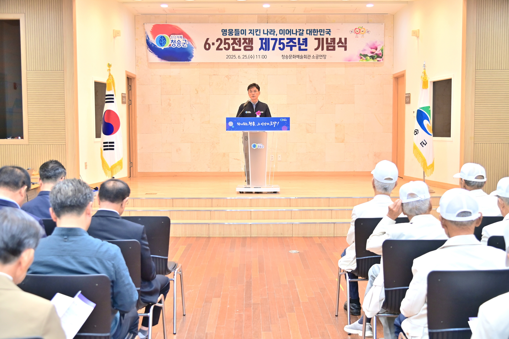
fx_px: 565
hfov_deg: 48.5
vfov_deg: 33.4
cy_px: 170
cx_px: 254
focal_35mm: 40
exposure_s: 1/250
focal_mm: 40
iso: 1600
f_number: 4
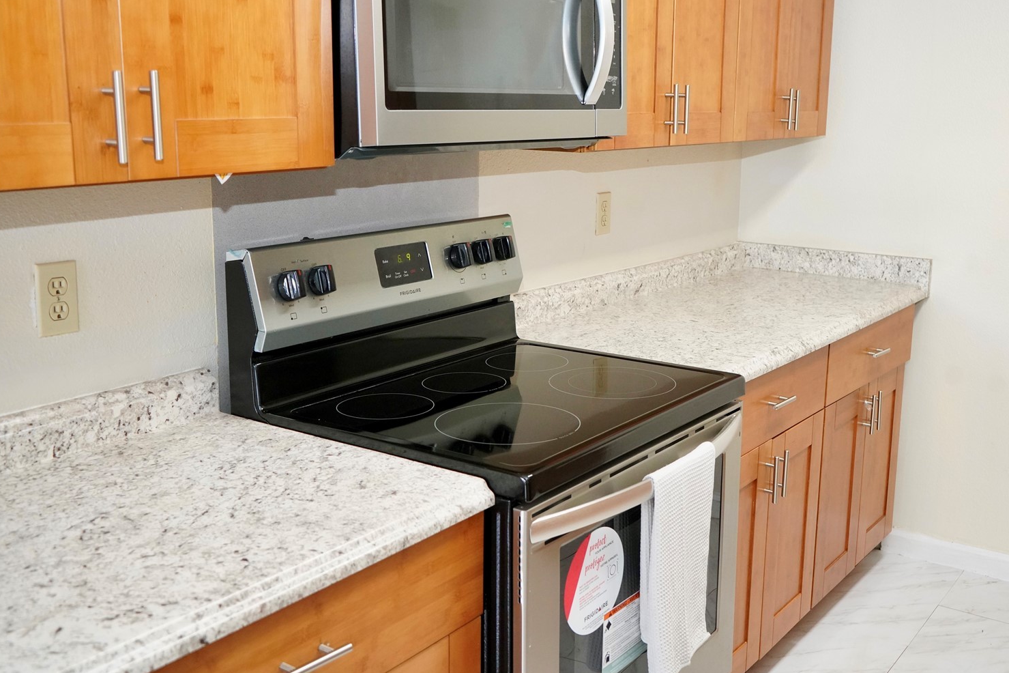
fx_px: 1093
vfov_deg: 34.2
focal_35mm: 39
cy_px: 307
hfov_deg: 49.4
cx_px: 572
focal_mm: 34
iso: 4000
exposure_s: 1/160
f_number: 5
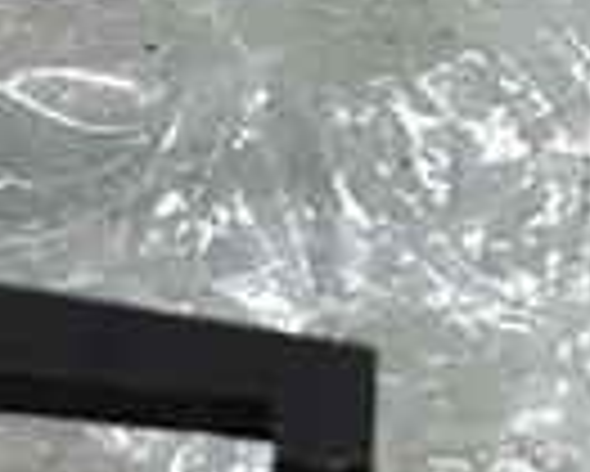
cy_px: 153
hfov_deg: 13.9
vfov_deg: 11.2
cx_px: 284
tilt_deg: -57.7
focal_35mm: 138
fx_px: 2412
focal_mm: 4.15
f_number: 2.2
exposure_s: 1/120
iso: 32
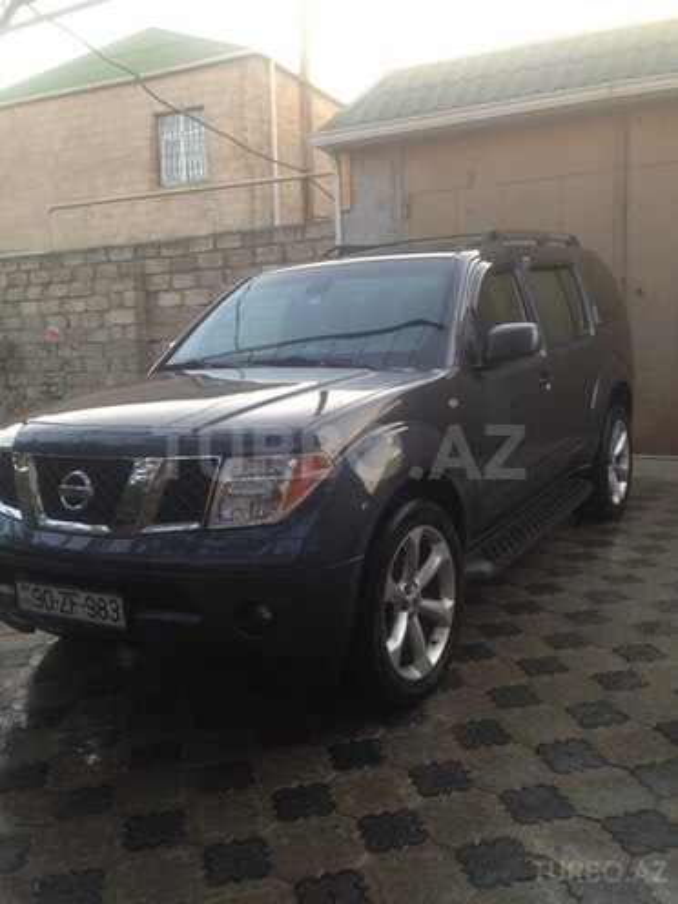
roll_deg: +2.4
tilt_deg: -7.6
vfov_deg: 55.4
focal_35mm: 33
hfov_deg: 42.9
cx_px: 339
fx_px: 862
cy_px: 452
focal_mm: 4.12
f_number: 2.4
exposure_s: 1/60
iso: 64
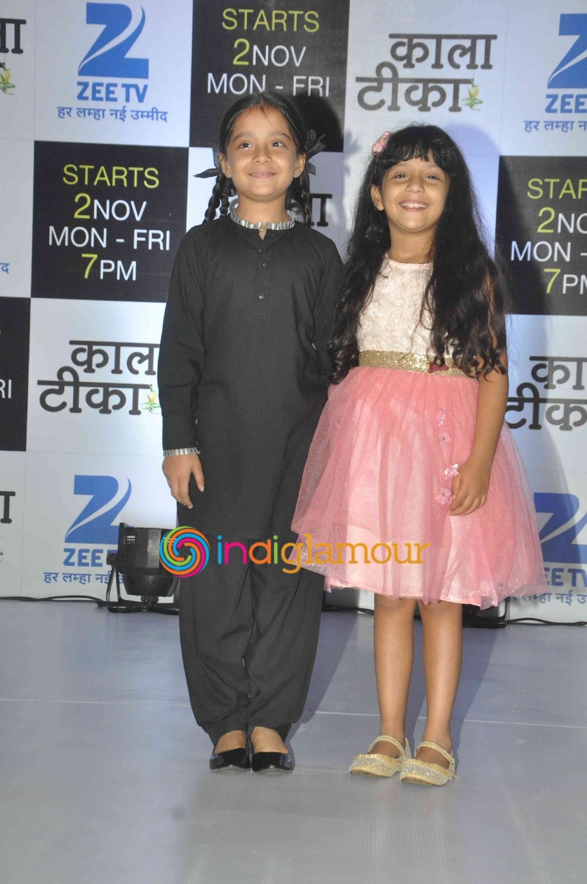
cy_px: 442
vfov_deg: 21.9
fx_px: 2280
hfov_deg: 14.7
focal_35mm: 93
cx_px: 294
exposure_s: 1/200
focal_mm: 62
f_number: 9
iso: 1000
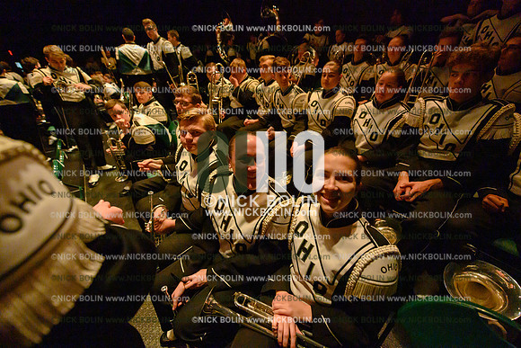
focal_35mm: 14
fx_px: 203
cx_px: 260
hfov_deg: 104.2
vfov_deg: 81.2
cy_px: 174
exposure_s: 1/320
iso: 25600
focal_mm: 14
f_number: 2.8
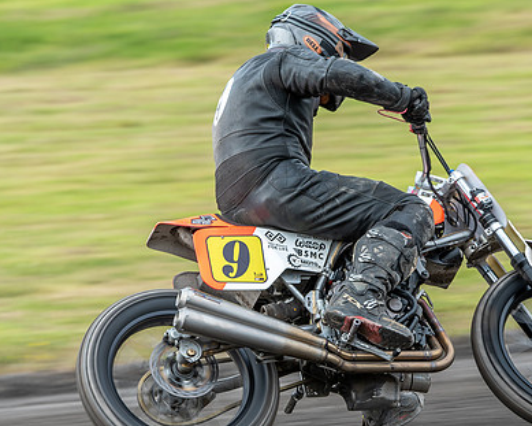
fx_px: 8122
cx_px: 327
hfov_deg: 3.8
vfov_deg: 3.0
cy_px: 214
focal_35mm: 516
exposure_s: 1/250
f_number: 8
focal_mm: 310
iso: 320
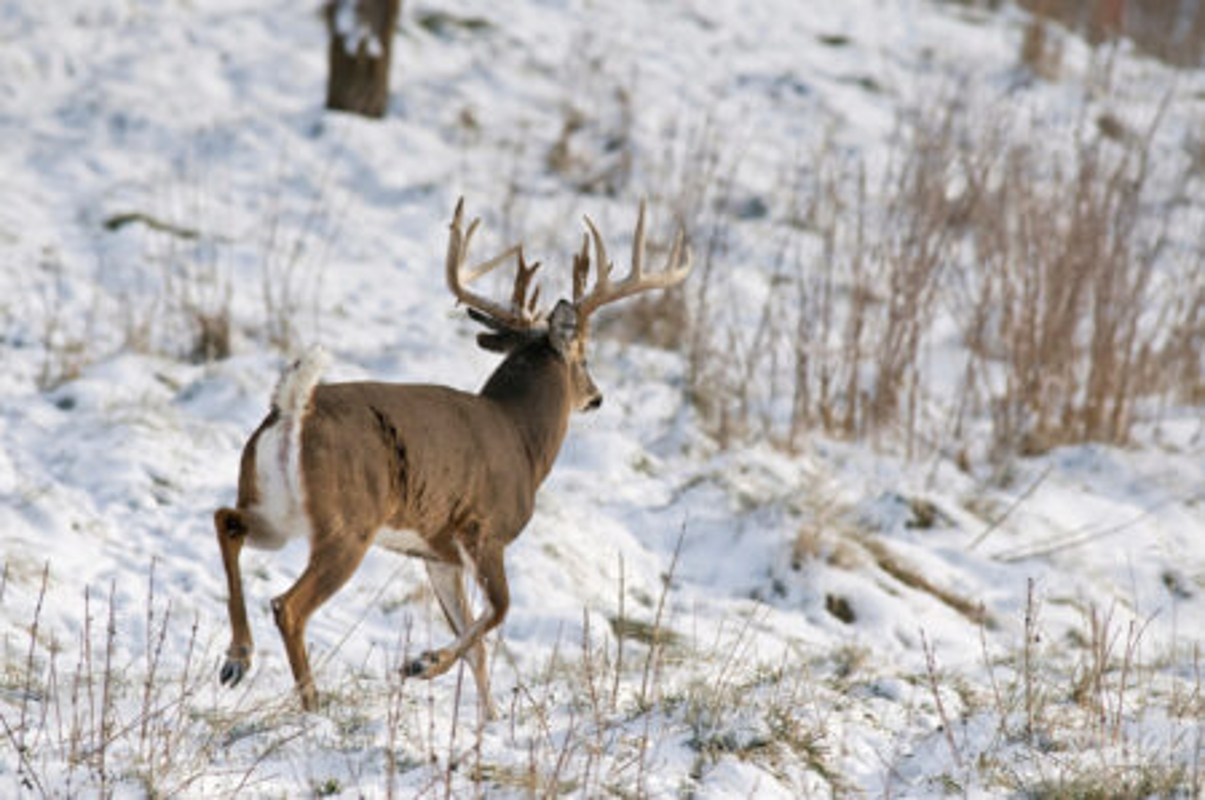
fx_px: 15046
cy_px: 400
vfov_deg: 3.0
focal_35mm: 450
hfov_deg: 4.6
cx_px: 602
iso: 200
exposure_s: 1/1600
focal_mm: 300
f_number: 4.5
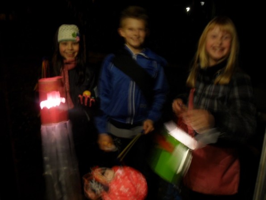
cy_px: 100
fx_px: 269
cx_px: 133
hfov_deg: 52.6
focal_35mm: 35
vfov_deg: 40.7
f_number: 3.2
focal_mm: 6.3
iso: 100
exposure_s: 1
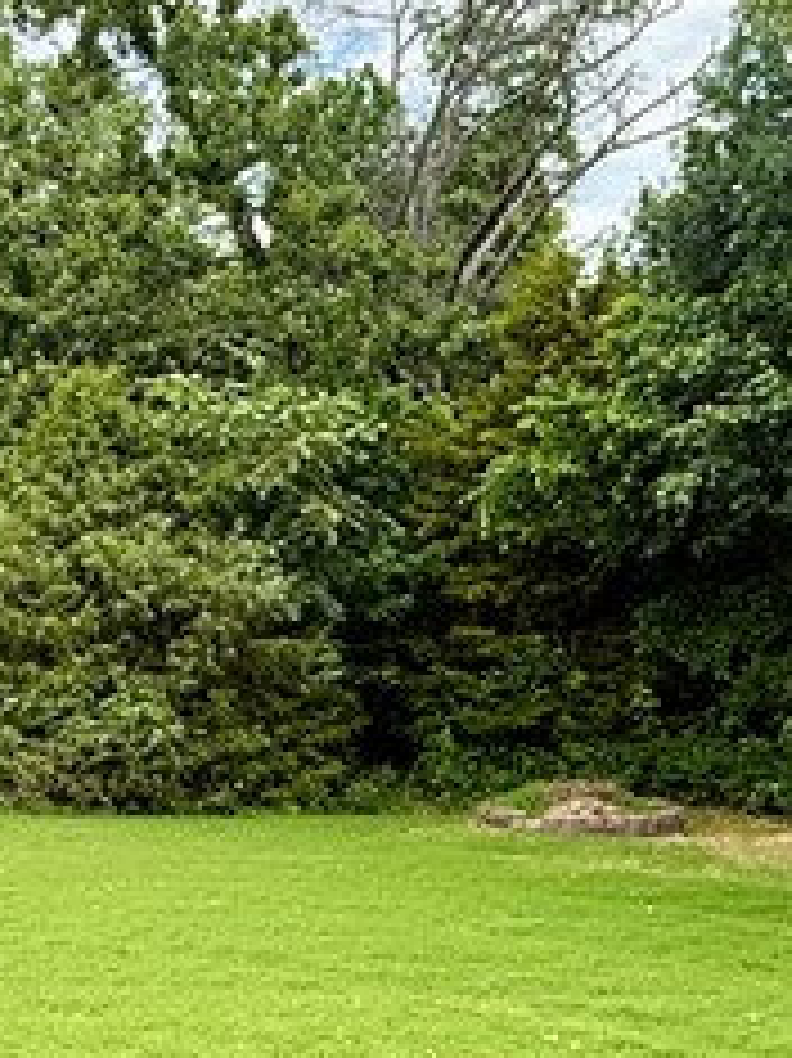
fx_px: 1863
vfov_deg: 31.5
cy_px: 698
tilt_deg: -6.2
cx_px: 297
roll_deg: +2.3
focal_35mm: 61
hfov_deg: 23.9
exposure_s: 1/510
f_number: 2.2
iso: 64
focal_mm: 2.22
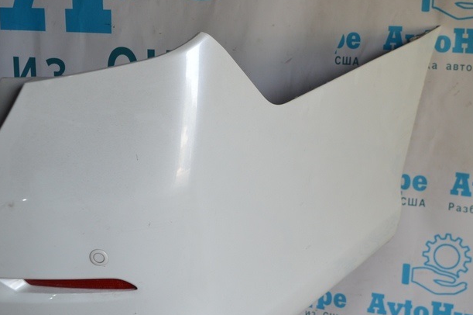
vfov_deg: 23.4
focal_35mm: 58
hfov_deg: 34.6
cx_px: 259
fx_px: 759
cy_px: 186
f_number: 4.5
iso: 400
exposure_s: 1/80
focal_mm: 23
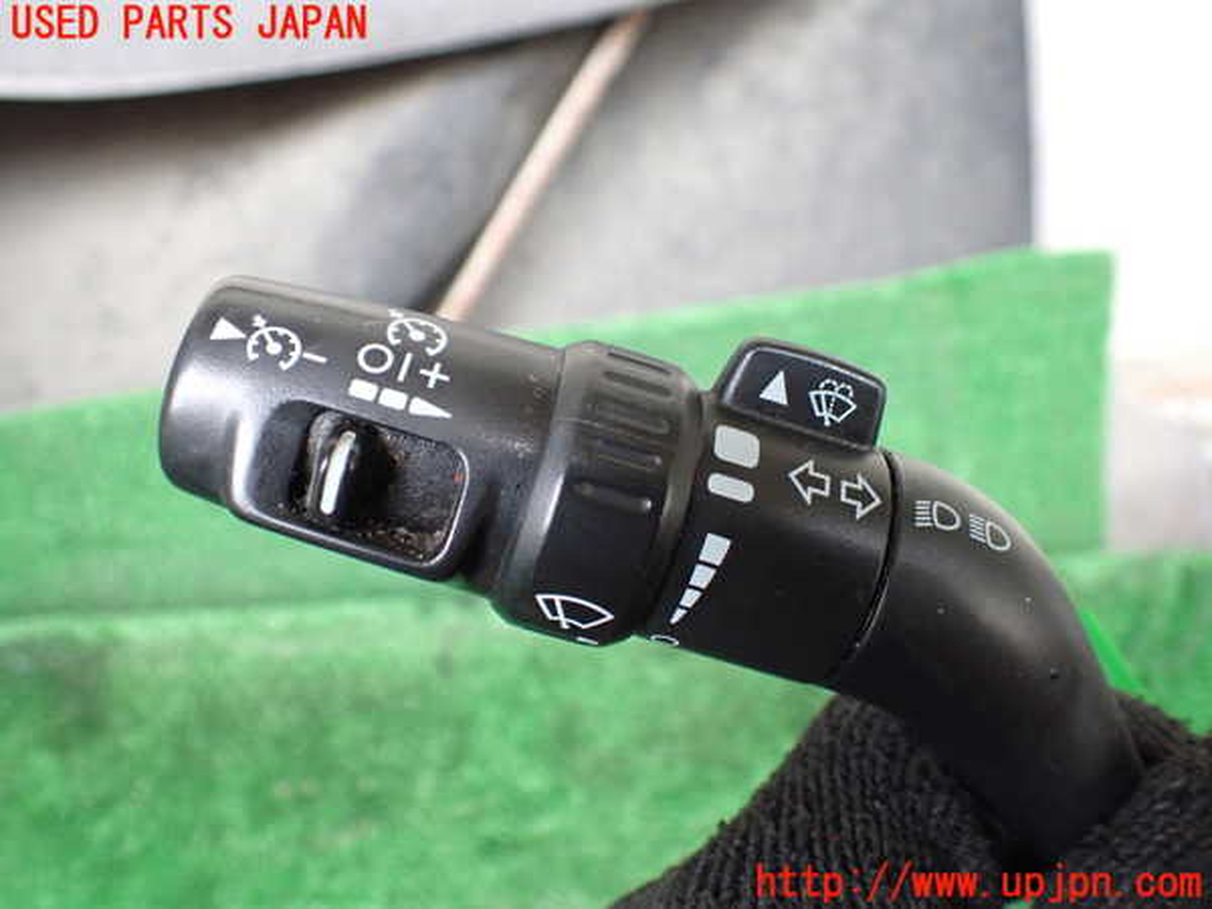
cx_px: 606
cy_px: 454
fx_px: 1050
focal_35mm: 30
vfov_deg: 46.8
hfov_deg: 60.0
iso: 800
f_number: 2.3
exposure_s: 1/125
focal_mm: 5.4
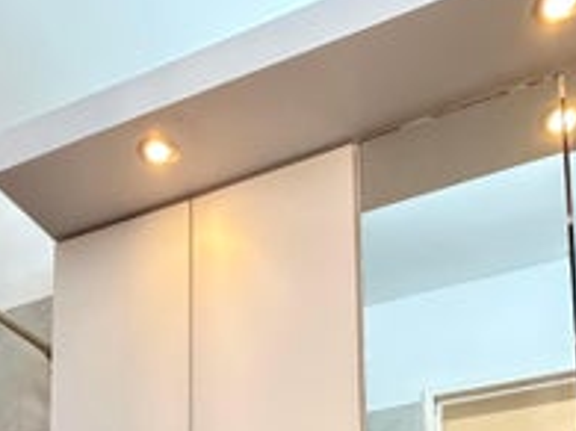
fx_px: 765
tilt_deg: +7.1
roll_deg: +0.7
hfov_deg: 41.1
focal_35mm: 46
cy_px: 638
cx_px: 230
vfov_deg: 24.7
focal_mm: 2.22
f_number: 2.2
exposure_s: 1/60
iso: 1250
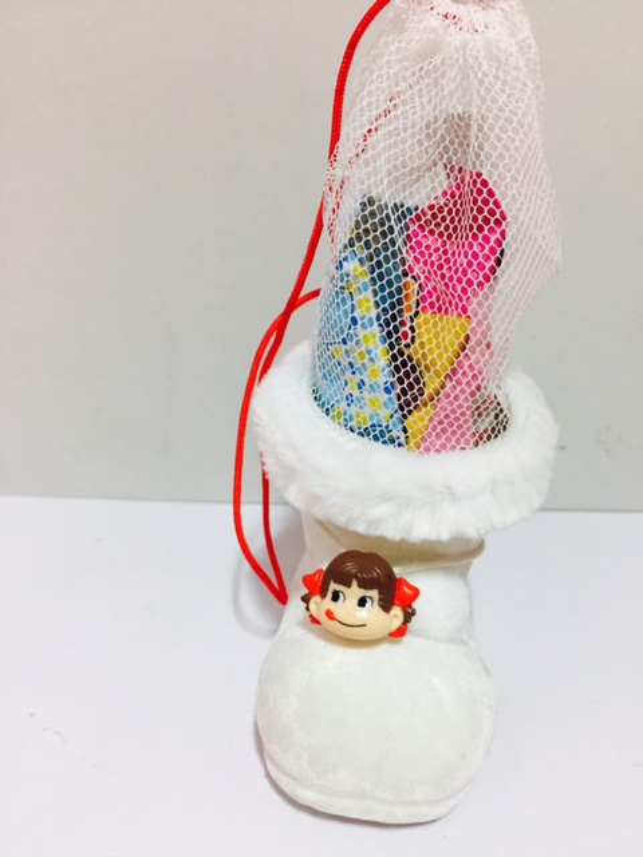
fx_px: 718
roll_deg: -0.1
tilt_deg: -17.6
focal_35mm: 29
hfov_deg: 48.2
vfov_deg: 61.7
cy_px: 428
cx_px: 322
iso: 80
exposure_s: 1/33
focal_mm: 4.15
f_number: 2.2
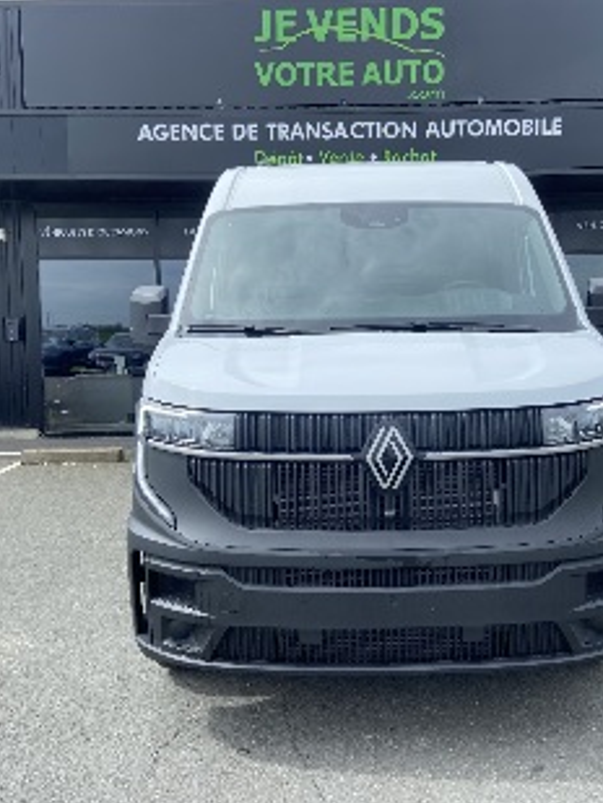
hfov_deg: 40.6
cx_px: 359
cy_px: 403
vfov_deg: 52.6
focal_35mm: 35
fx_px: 812
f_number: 1.8
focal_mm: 4.25
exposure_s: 1/1653
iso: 32
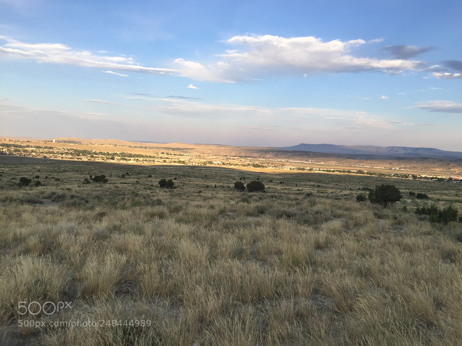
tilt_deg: -4.4
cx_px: 231
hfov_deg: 61.7
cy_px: 173
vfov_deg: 48.2
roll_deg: -2.4
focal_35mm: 29
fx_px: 387
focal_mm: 4.15
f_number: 2.2
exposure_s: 1/494
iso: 32
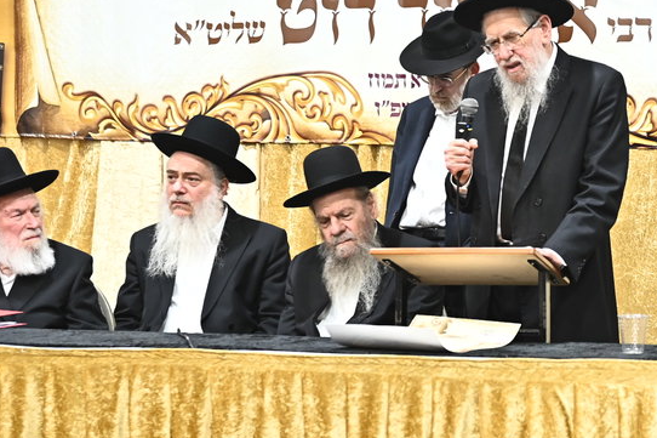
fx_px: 1697
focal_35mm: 93
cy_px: 163
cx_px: 590
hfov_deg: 21.4
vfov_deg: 14.7
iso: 1600
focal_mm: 36
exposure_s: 1/200
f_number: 3.2
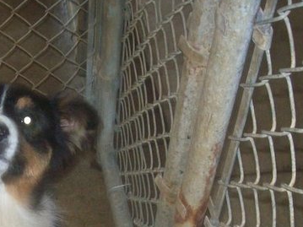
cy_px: 218
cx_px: 88
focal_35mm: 77
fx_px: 674
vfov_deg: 18.7
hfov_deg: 25.1
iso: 200
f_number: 2.7
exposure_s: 1/64
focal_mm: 6
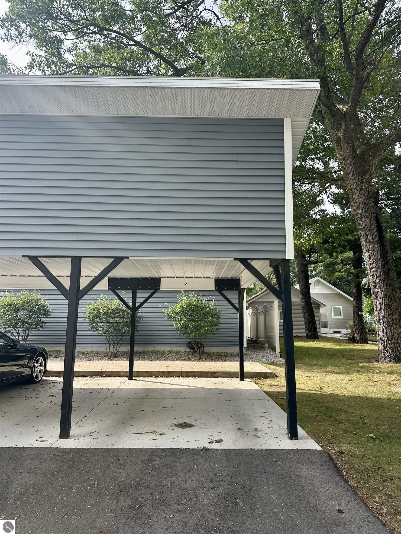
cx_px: 200
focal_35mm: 24
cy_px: 267
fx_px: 371
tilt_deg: +9.1
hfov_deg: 56.8
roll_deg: -1.3
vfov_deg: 71.6
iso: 80
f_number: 1.78
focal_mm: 6.86
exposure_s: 1/1751
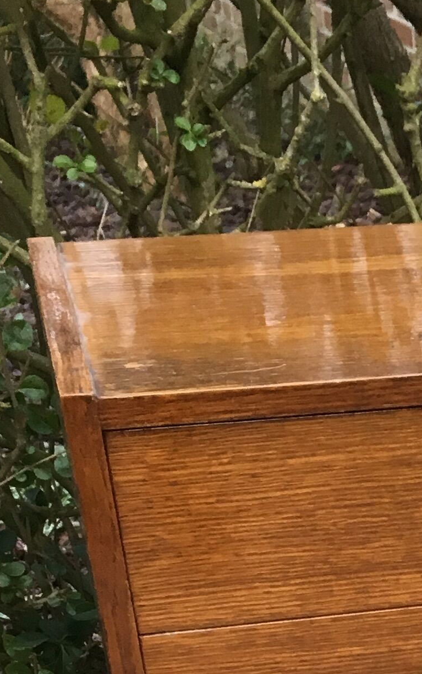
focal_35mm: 101
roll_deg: -2.4
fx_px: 1858
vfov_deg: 18.4
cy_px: 999
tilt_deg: -36.8
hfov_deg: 12.1
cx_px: 714
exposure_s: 1/33
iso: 40
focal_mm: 4.15
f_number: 2.2
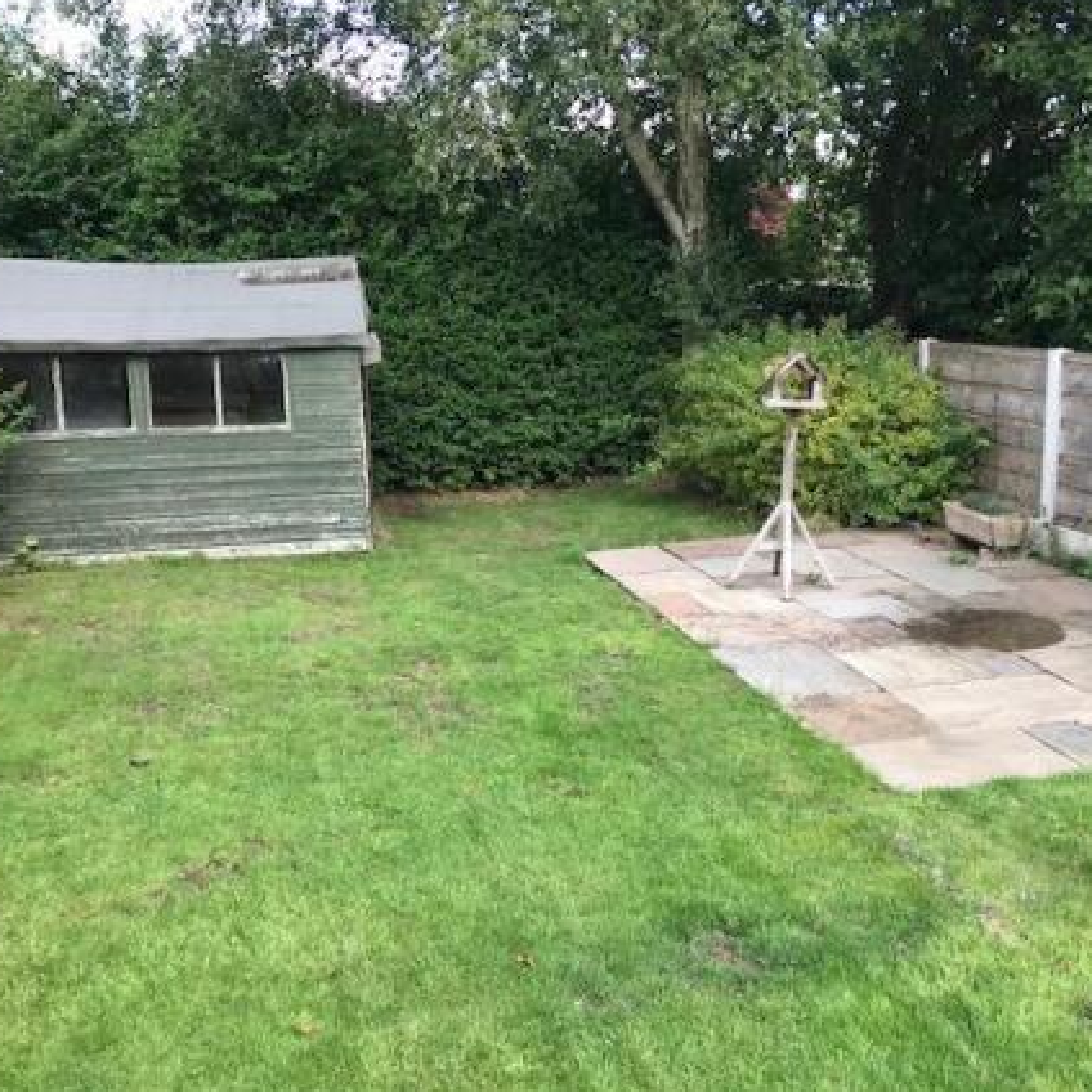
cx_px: 671
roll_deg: +1.3
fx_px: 1213
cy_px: 534
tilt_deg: -11.3
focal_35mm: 34
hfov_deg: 48.1
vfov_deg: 48.4
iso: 20
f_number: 1.8
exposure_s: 1/282
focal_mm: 3.99
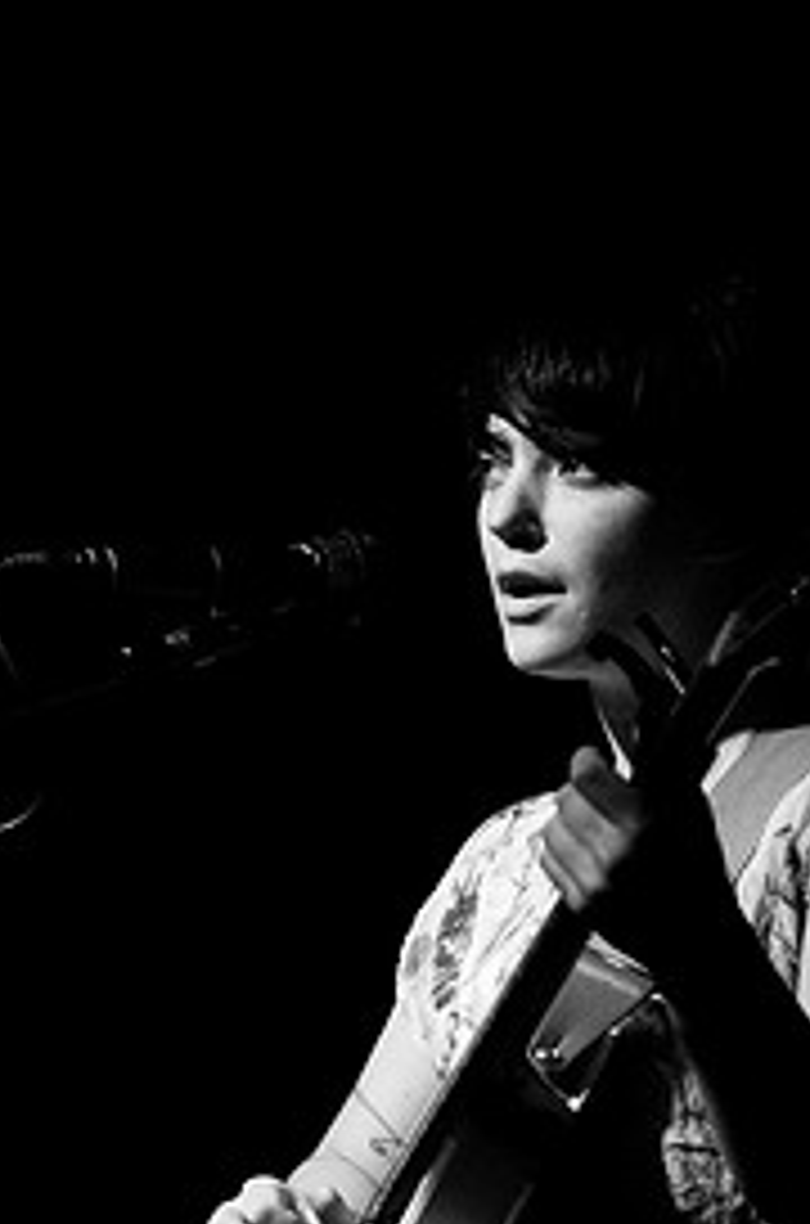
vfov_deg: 11.8
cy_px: 864
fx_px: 5902
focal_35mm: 174
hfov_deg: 7.8
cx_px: 277
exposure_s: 1/50
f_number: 2.8
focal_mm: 70
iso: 1250
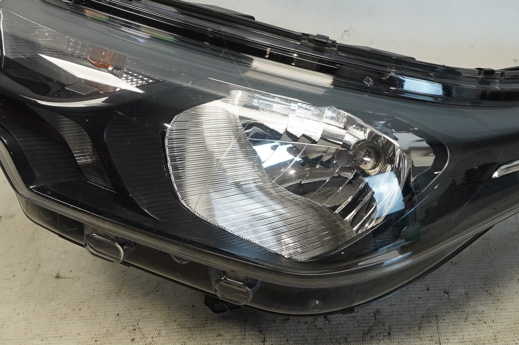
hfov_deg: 47.0
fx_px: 591
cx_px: 327
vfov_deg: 32.4
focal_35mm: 41
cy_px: 131
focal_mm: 16
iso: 400
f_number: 4
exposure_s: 1/160
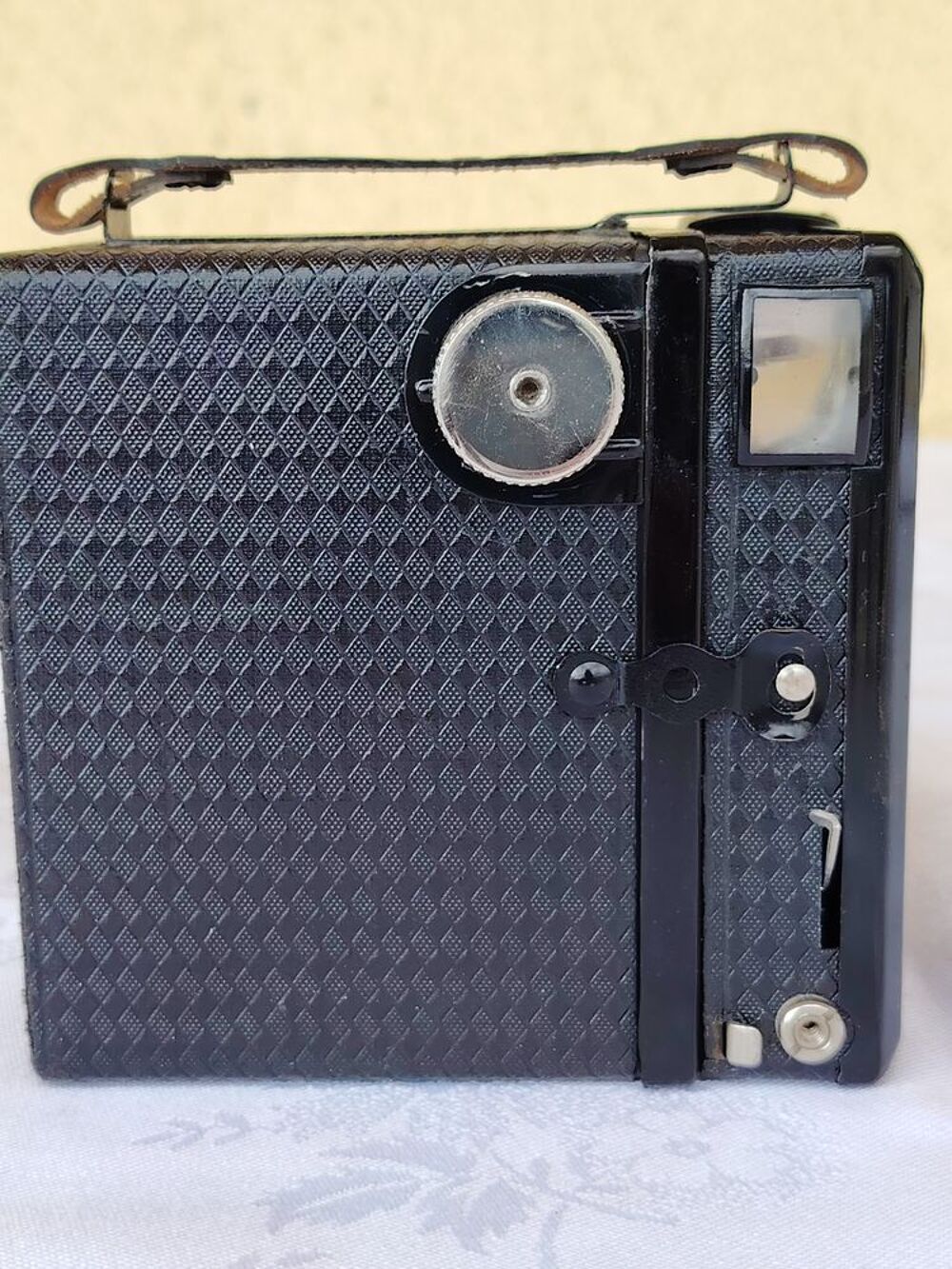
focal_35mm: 56
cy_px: 634
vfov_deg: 34.3
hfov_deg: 26.1
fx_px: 2053
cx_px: 476
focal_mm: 5.25
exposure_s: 1/153
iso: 100
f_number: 1.75
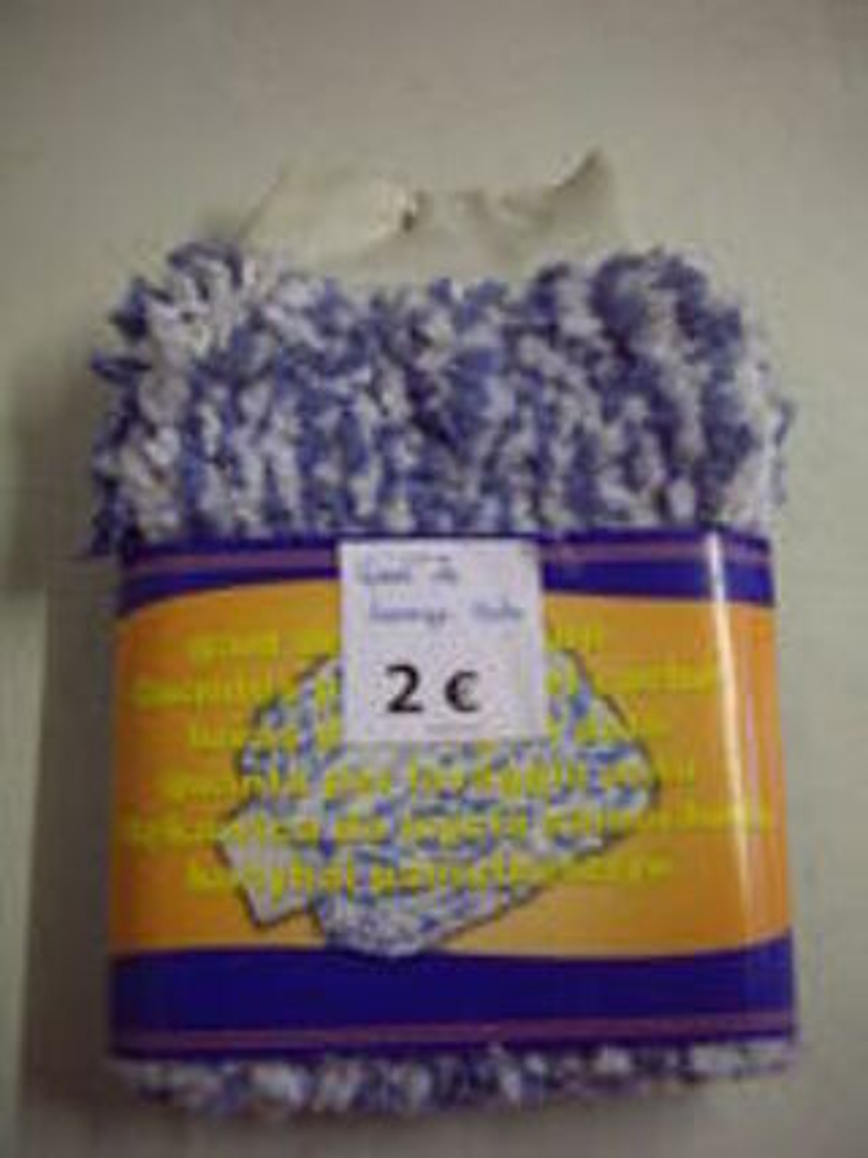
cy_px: 579
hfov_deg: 37.7
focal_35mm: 38
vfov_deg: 49.0
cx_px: 434
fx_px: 1271
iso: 200
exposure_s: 1/20
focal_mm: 6.2
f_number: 2.7
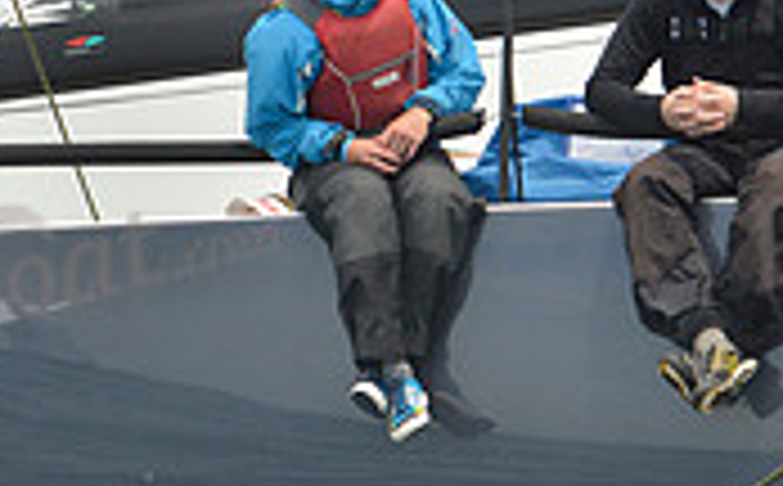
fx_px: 6240
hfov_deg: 7.2
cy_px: 470
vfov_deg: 4.5
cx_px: 518
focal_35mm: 293
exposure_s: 1/1250
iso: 280
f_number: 6.3
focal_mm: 86
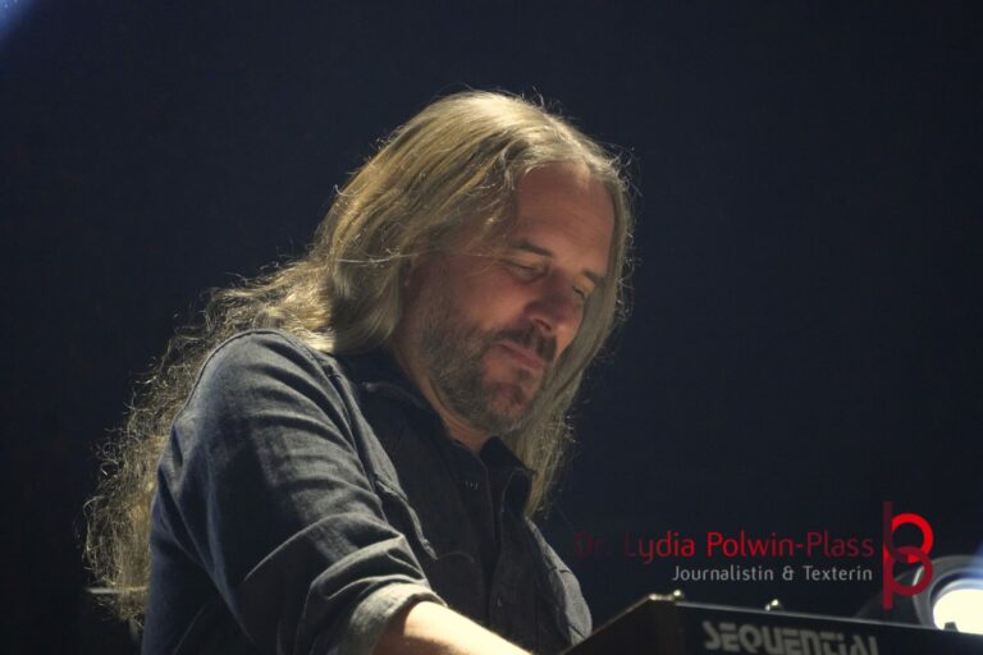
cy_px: 328
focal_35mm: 314
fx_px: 8560
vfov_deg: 4.4
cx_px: 492
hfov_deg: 6.6
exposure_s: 1/50
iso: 6400
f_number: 6.3
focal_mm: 209
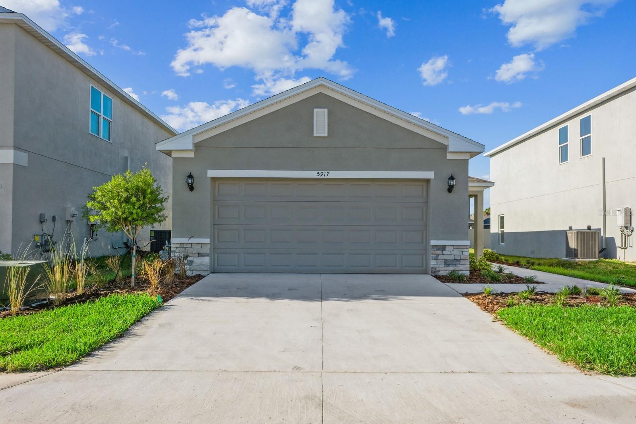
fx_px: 530
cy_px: 212
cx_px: 318
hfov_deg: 61.9
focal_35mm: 30
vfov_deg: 43.6
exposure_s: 1/640
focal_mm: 20
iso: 200
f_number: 8
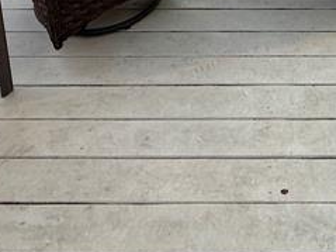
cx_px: 260
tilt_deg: -9.8
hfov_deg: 31.5
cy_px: -260
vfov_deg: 17.2
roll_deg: +0.5
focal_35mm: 60
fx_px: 582
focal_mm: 2.22
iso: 64
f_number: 2.2
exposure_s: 1/126
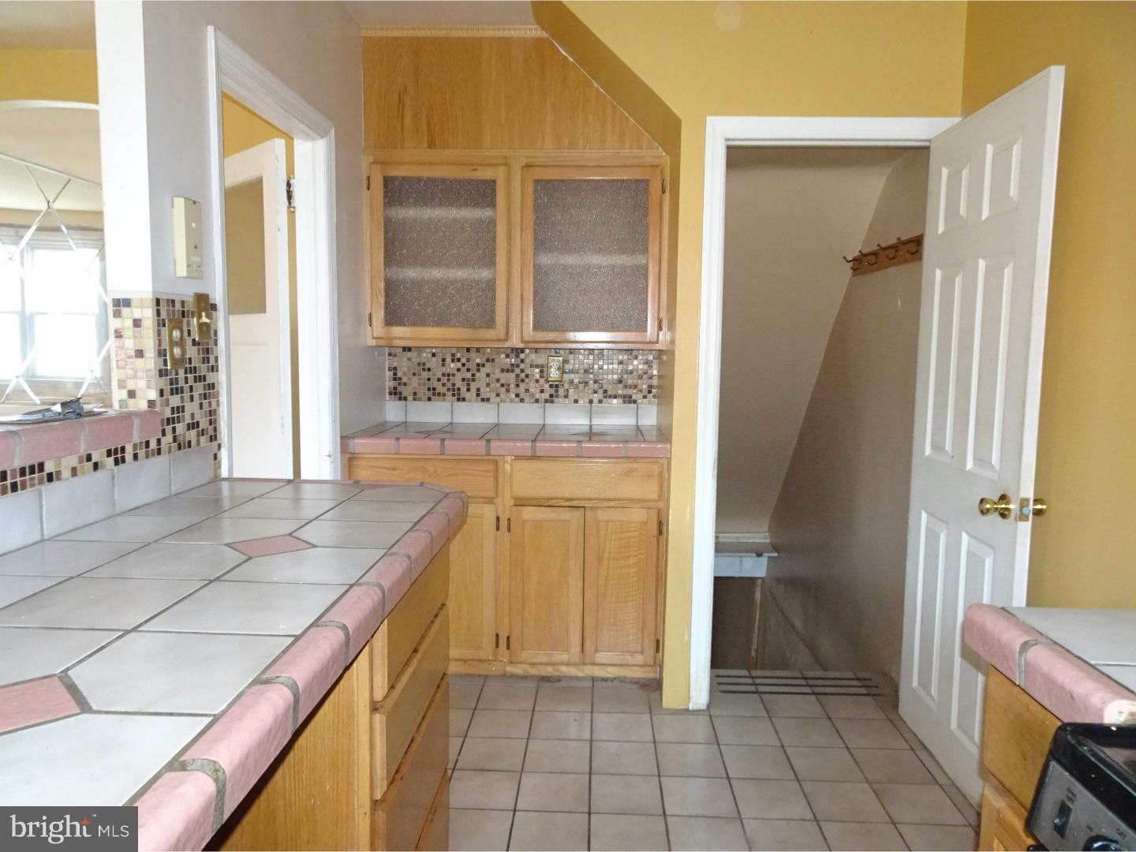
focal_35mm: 24
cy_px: 426
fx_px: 788
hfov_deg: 71.6
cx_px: 568
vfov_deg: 56.8
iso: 640
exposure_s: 1/30
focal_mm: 4.1
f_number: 3.5
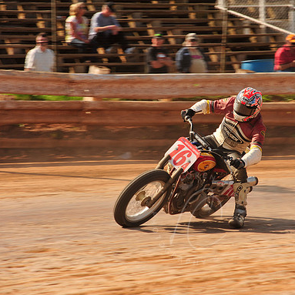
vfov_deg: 6.8
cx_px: 197
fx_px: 2478
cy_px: 148
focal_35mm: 257
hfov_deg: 6.8
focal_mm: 200
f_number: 9
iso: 200
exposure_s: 1/400
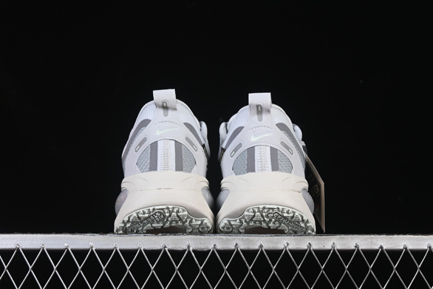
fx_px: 902
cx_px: 216
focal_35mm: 75
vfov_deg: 18.2
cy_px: 144
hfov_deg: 27.0
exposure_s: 1/80
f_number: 8
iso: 160
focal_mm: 50
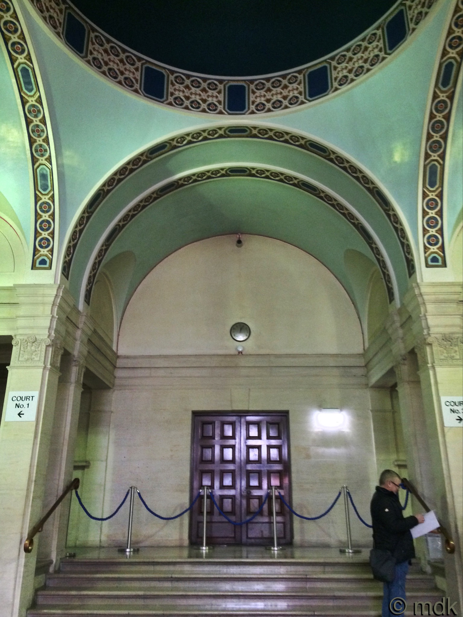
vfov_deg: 61.7
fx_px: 517
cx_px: 232
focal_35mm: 29
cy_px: 308
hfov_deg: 48.2
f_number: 2.2
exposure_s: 1/17
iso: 400
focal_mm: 4.15
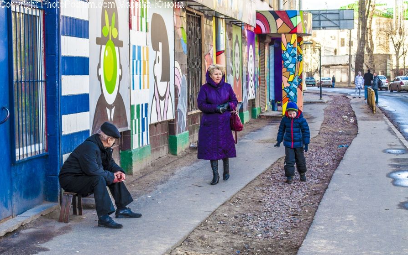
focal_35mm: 85
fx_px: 940
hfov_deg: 24.5
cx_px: 204
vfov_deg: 15.5
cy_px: 130
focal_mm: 55
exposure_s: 1/125
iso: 320
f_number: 8
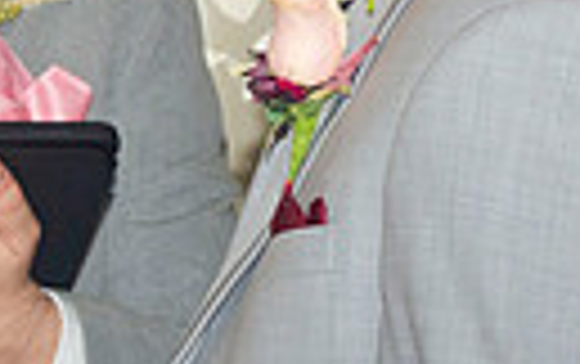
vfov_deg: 3.7
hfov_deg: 5.8
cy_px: 220
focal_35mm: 357
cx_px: -180
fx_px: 5650
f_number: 5
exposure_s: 1/80
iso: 400
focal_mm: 52
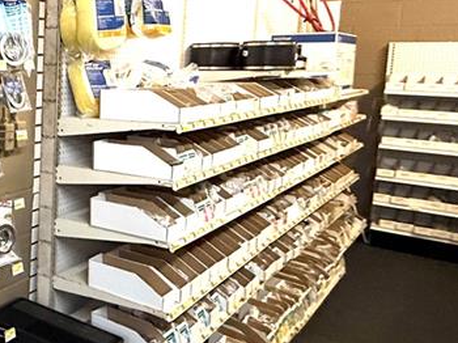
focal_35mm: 41
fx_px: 542
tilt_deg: -5.2
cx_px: -89
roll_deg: +1.8
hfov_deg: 35.9
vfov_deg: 34.8
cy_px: 114
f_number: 2.2
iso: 160
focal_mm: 2.22
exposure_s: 1/60
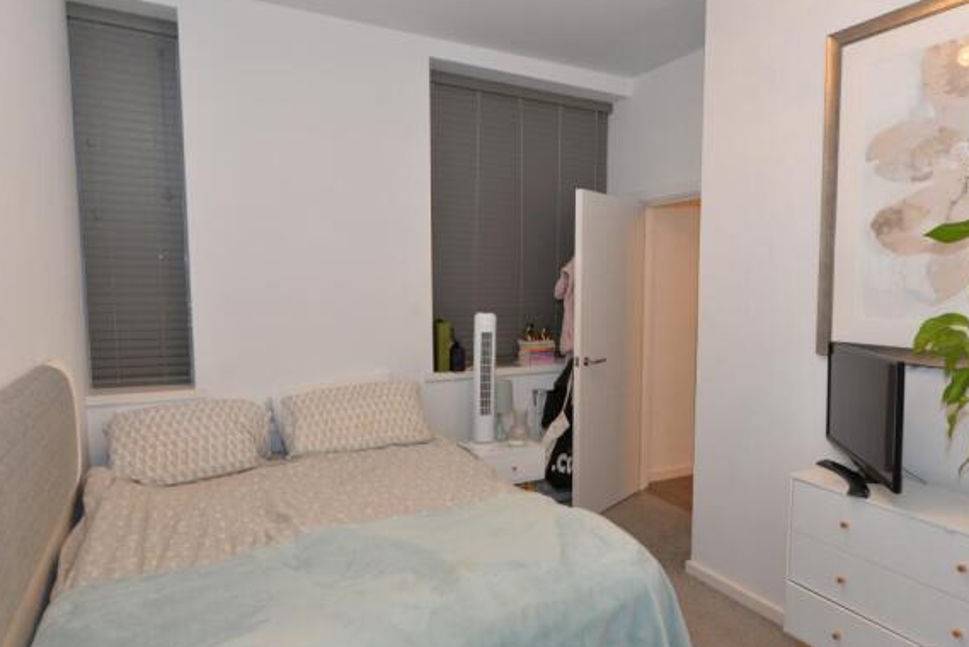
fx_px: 619
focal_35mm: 23
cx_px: 536
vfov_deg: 55.1
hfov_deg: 75.8
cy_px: 346
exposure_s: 1/60
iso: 800
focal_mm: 20
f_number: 4
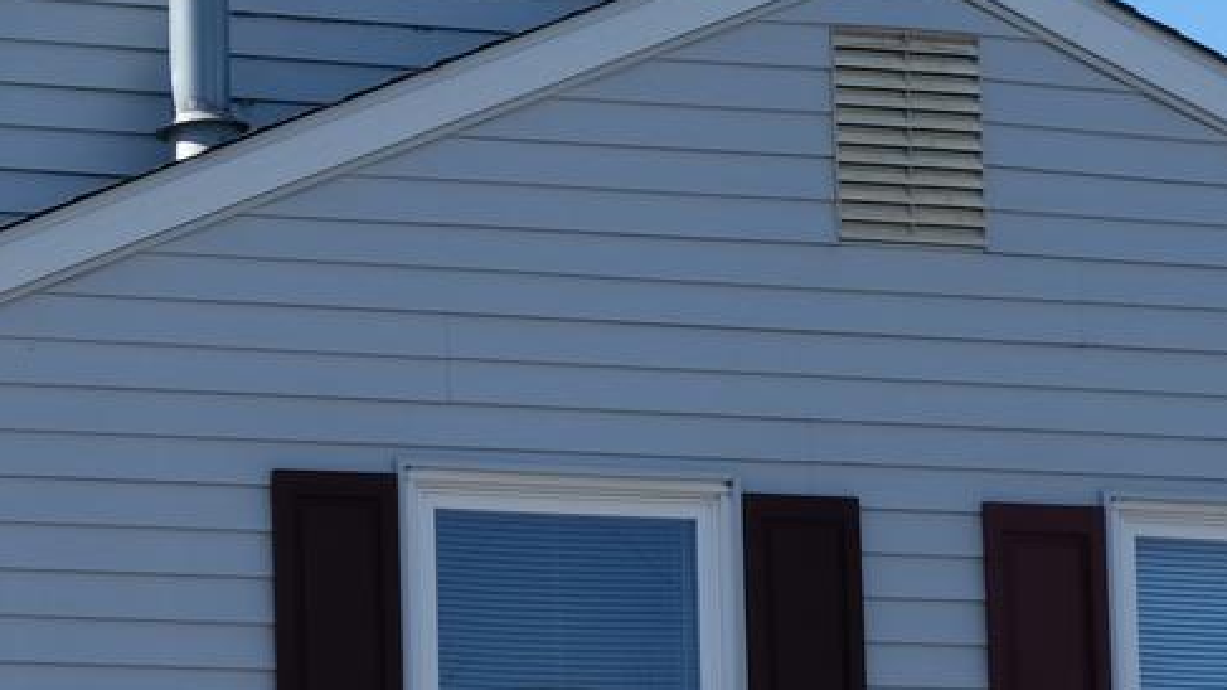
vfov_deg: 8.5
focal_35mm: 141
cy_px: 958
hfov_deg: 15.2
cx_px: 277
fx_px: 4588
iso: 160
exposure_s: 1/180
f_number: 9
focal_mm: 21.4
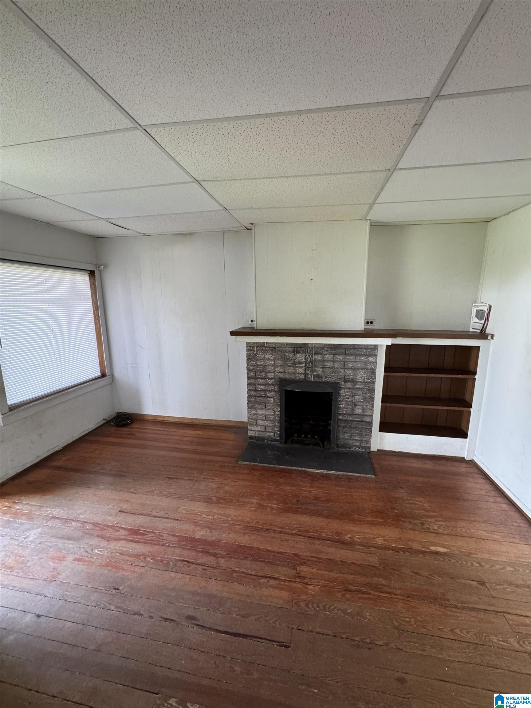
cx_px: 266
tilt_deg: -9.5
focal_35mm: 14
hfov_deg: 85.7
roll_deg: +1.3
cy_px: 354
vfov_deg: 102.1
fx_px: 286
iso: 400
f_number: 2.2
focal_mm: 2.22
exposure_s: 1/60
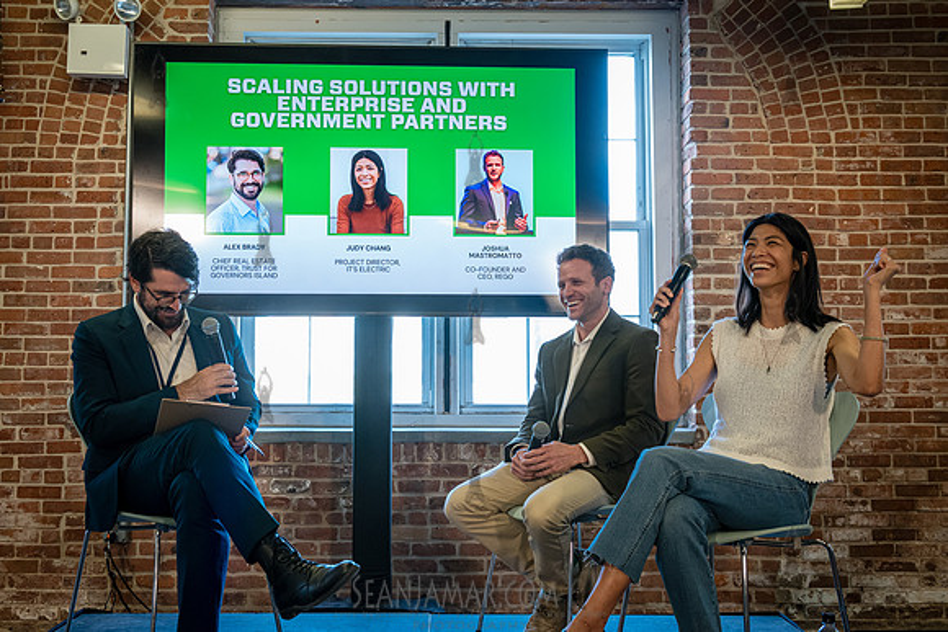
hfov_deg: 50.8
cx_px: 442
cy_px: 314
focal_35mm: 38
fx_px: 997
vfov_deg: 35.2
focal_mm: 35
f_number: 5.6
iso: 2500
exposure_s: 1/160
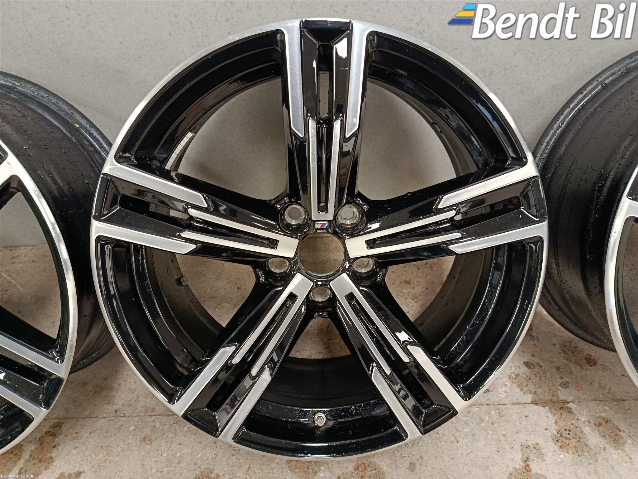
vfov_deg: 56.8
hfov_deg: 71.6
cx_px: 319
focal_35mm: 24
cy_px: 240
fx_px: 442
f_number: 1.7
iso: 1581
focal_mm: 5.24
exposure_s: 1/25
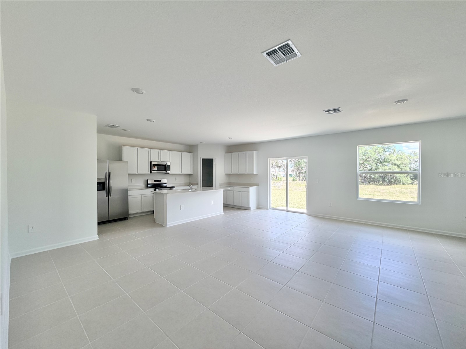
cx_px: 233
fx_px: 188
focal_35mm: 14
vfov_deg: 85.7
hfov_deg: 102.1
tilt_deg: -0.8
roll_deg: +0.4
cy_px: 174
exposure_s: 1/121
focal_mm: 2.22
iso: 64
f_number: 2.2
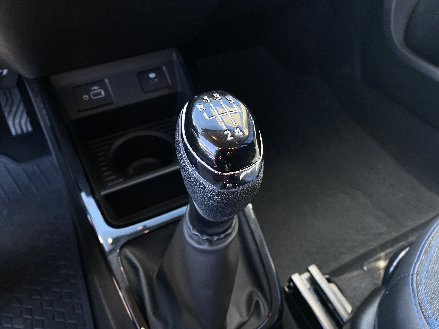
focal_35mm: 26
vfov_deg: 53.1
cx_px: 220
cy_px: 164
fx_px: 330
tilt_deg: -46.7
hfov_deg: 67.3
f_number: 1.8
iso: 125
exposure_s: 1/69
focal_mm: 4.25
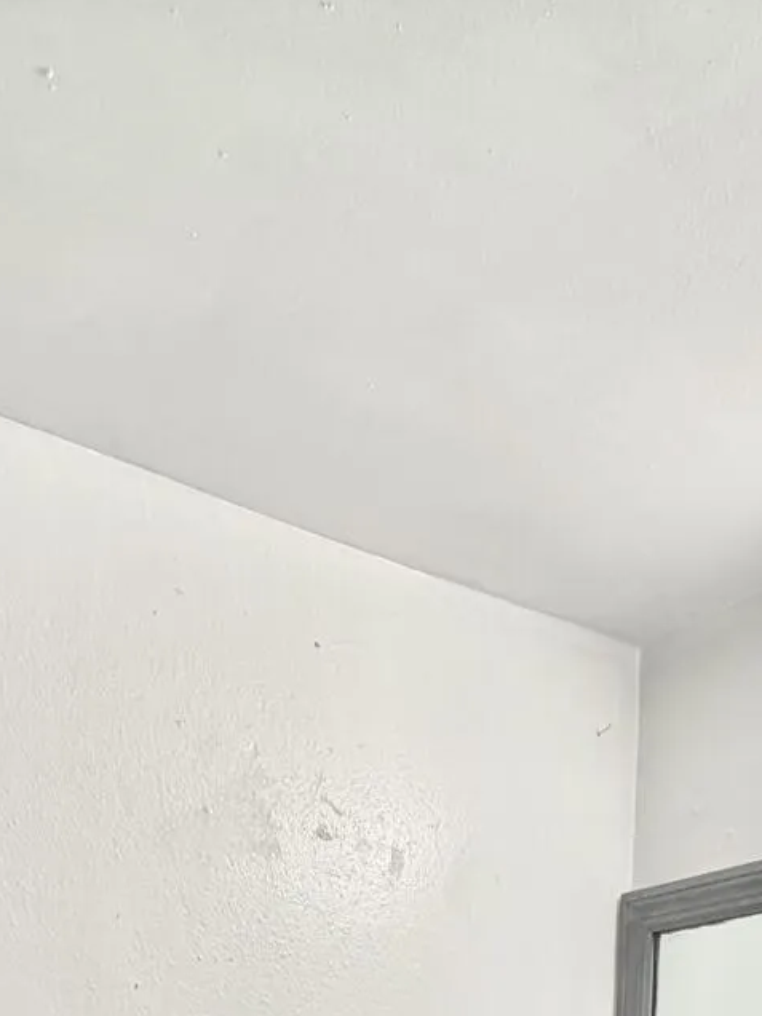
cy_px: 1439
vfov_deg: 30.0
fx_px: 1291
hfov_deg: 32.5
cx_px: 529
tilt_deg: -11.7
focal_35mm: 44
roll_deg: -0.7
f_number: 2.2
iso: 160
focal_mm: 2.22
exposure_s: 1/120
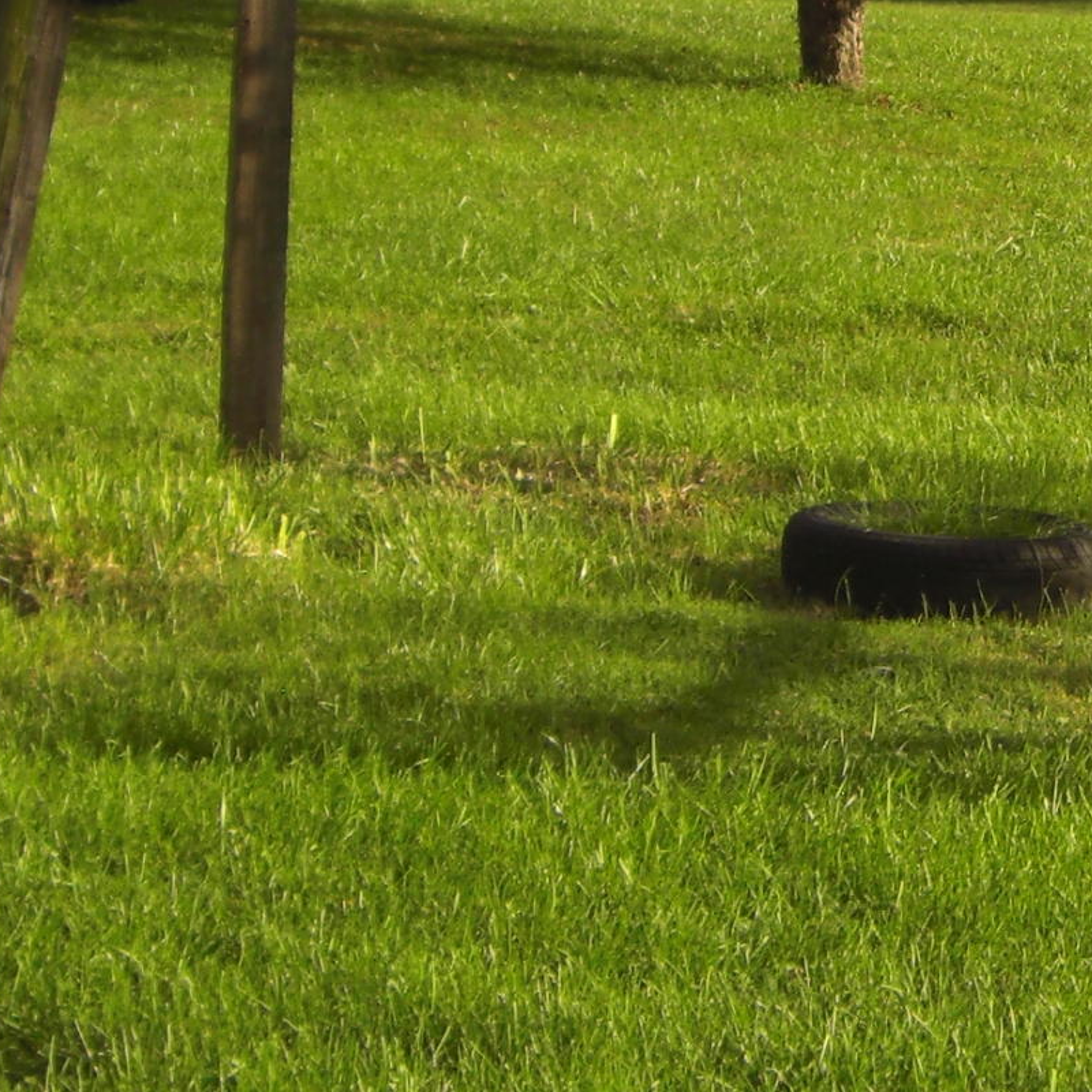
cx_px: 1462
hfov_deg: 13.3
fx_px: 4497
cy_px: 138
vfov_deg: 13.7
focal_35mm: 126
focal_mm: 6.2
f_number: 2.7
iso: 64
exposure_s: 1/640
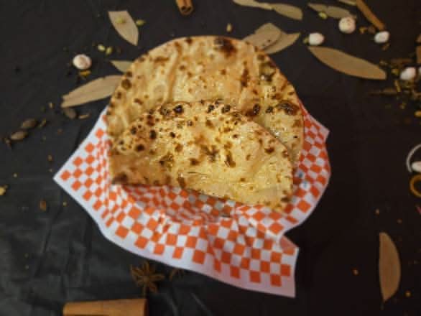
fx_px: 280
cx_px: 210
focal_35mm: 23
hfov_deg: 73.9
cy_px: 158
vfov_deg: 58.9
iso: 320
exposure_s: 1/30
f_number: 1.8
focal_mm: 5.4
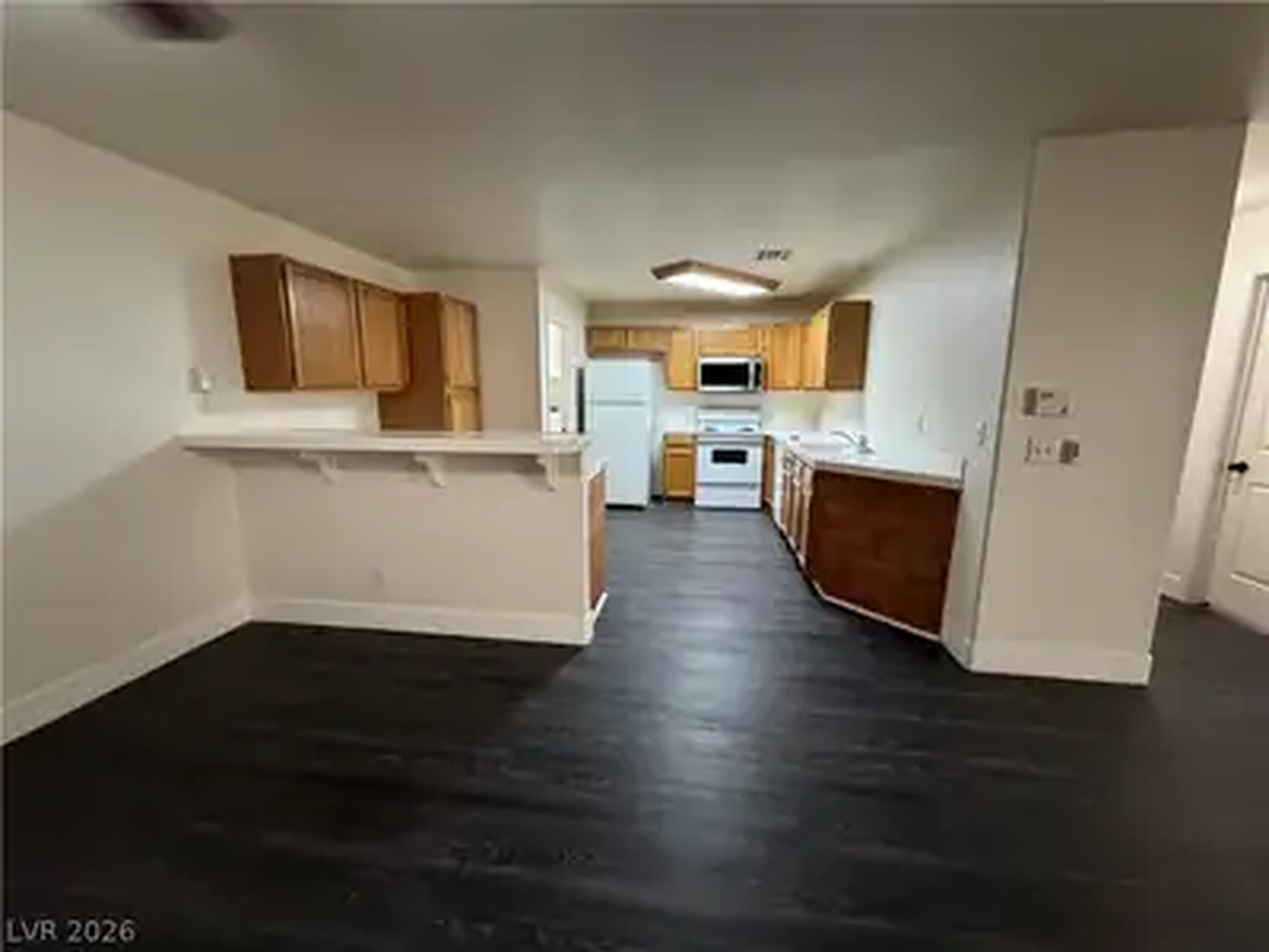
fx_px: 513
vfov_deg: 85.7
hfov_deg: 102.1
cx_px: 634
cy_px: 476
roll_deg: -0.3
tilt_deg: -9.5
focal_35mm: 14
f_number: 2.2
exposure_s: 1/60
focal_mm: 2.22
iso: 800
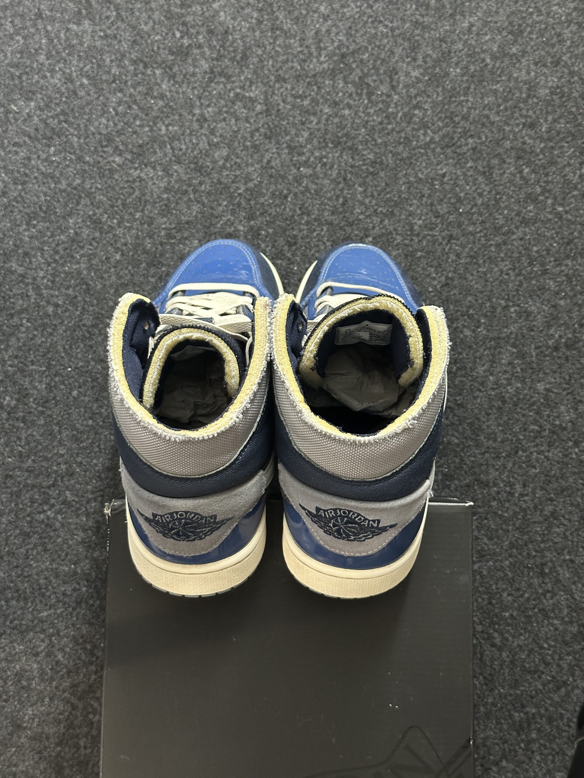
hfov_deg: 30.3
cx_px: 292
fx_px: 1080
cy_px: 389
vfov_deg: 39.7
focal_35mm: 48
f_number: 1.78
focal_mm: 6.86
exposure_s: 1/30
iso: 500
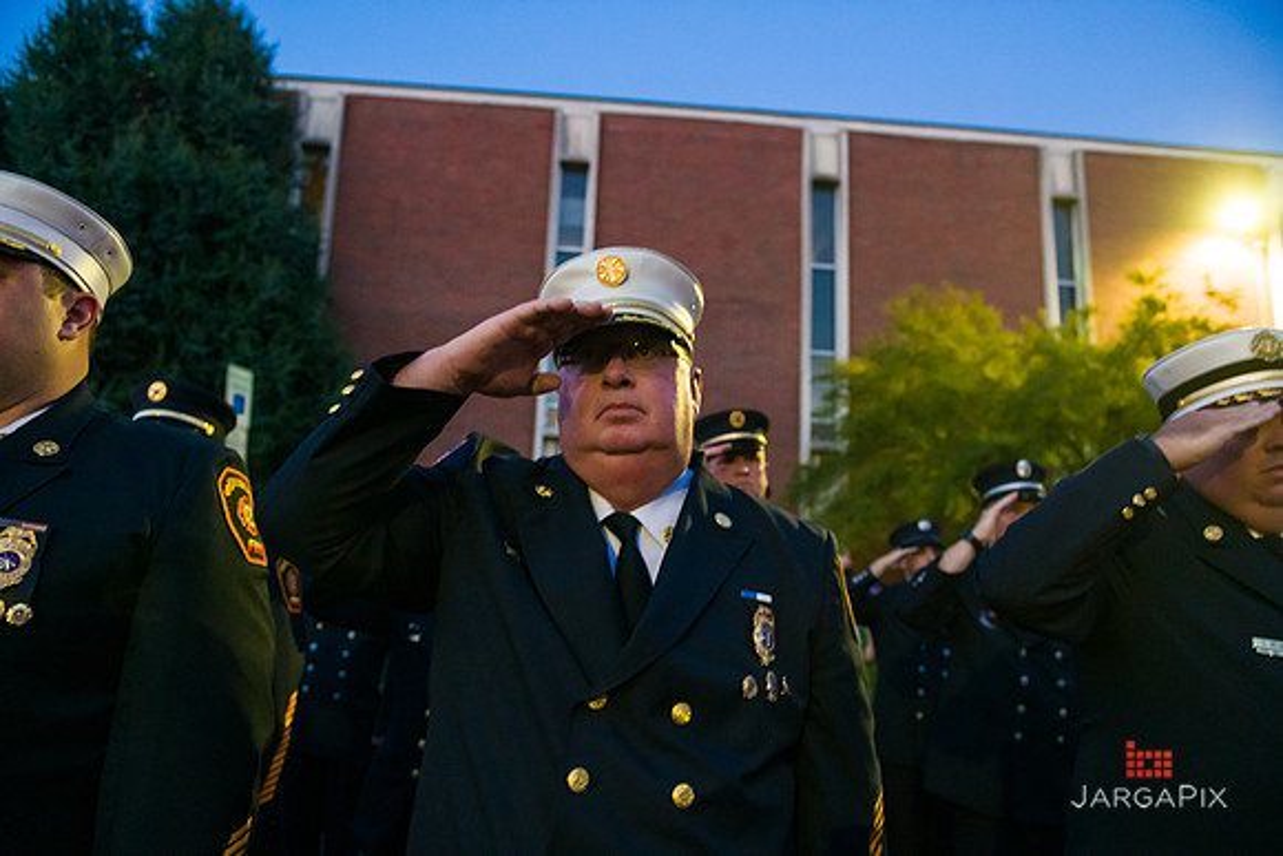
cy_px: 428
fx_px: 855
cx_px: 642
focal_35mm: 24
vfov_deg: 53.2
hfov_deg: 73.7
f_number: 3.2
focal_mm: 24
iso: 3200
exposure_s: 1/50
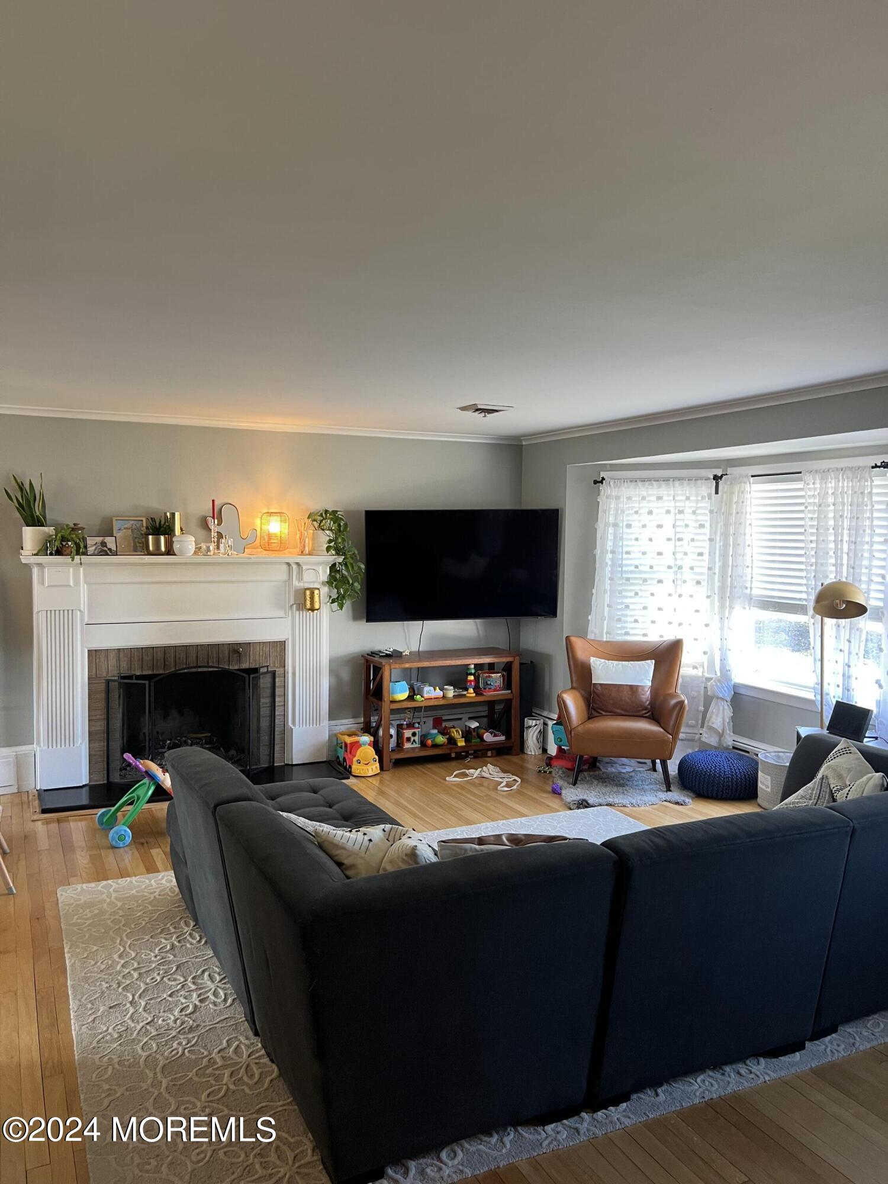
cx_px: 444
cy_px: 592
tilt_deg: -3.0
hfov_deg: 53.1
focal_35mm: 26
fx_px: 889
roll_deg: -0.5
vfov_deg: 67.3
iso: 125
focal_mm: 5.7
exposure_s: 1/60
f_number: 1.5
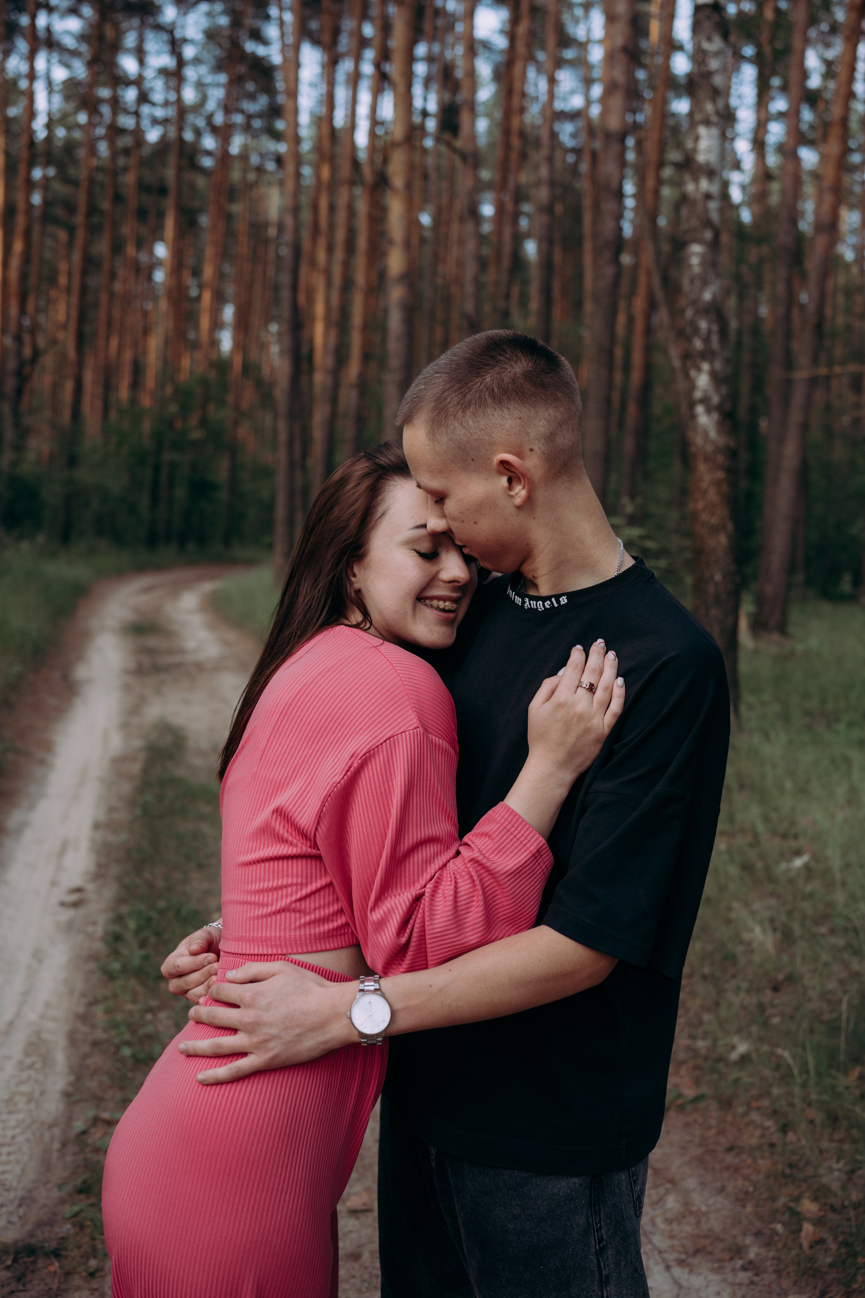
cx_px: 432
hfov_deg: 37.9
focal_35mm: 35
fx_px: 1261
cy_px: 649
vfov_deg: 54.4
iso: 250
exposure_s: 1/250
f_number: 3.2
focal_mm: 35
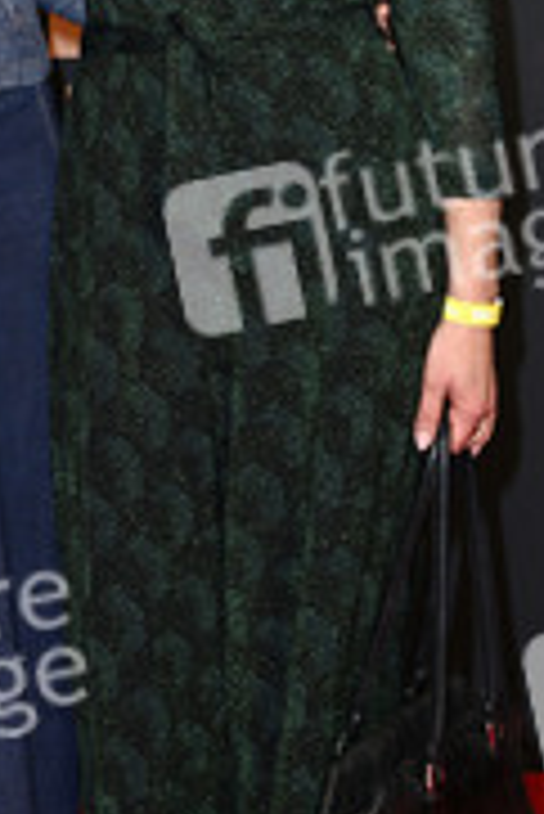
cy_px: 4
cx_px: -13
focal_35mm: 137
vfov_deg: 14.7
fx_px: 3099
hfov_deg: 9.9
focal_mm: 62
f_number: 5.6
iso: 1600
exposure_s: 1/200
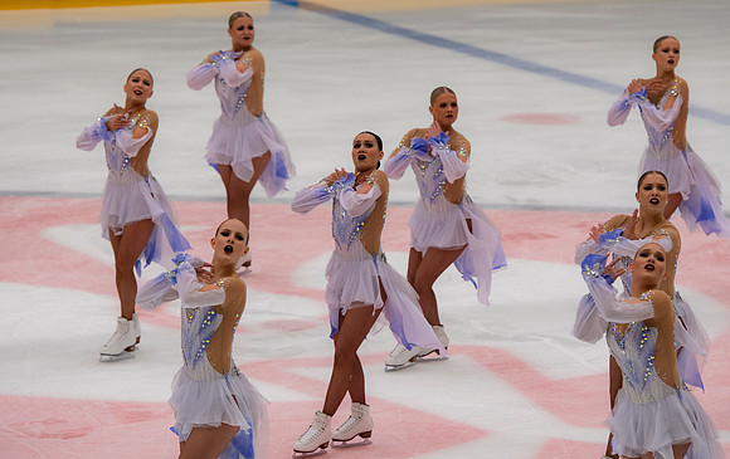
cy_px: 216
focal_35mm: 213
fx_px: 4256
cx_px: 365
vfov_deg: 6.2
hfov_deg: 9.8
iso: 500
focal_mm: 140
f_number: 3.5
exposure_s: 1/400
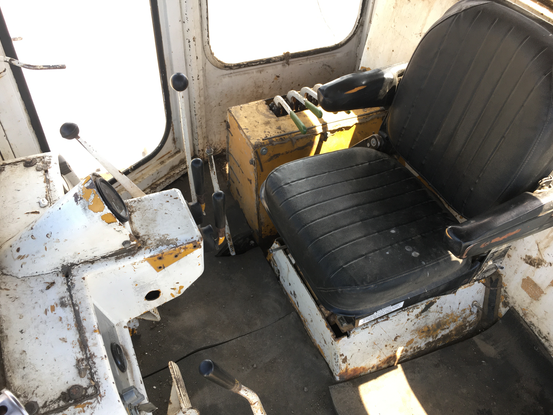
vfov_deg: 46.8
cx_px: 279
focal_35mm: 30
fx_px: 479
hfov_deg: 60.0
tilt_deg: -45.8
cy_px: 205
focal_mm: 4.15
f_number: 2.2
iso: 40
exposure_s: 1/120
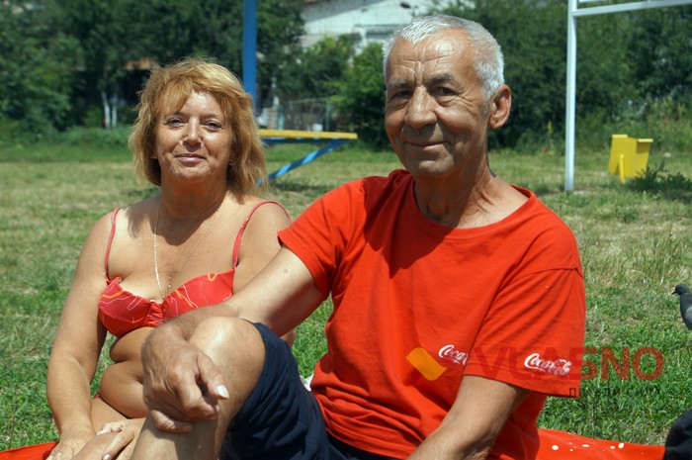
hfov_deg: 24.6
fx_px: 1584
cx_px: 346
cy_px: 230
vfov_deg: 16.5
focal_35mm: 82
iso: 100
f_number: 6.3
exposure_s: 1/500
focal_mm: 55
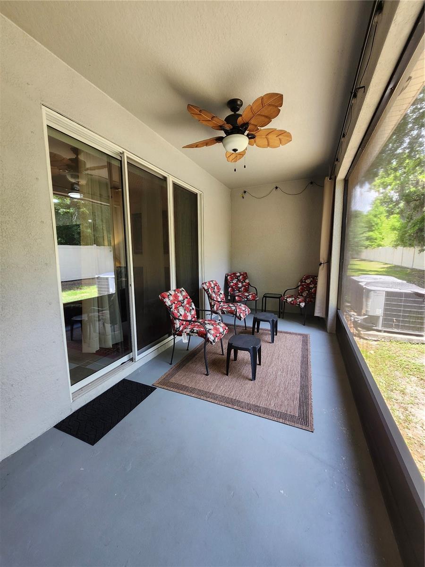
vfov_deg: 106.2
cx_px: 212
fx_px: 213
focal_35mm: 13
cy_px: 284
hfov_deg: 89.9
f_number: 2.2
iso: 100
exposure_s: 1/60
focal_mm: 1.74
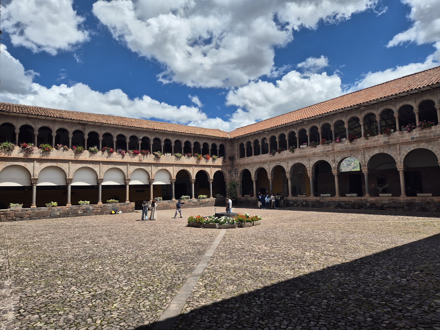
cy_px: 165
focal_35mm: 23
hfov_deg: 73.9
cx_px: 220
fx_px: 292
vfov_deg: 58.9
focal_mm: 5.4
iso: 25
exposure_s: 1/2440
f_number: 1.8
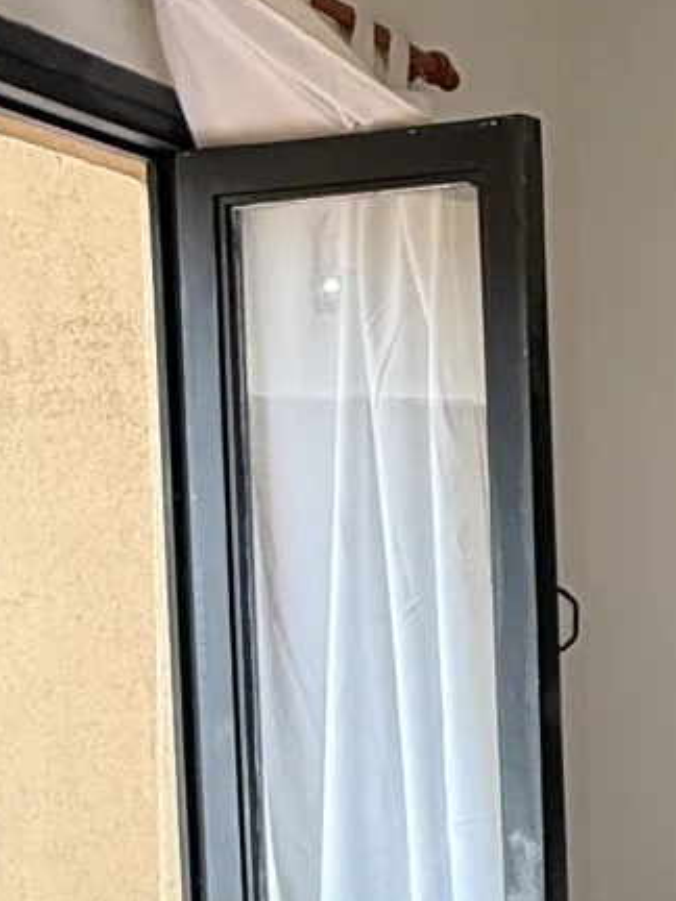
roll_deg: -0.3
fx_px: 2161
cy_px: 659
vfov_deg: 23.4
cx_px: 1075
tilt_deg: -3.2
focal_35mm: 83
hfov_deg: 16.0
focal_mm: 2.22
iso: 80
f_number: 2.2
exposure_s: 1/100
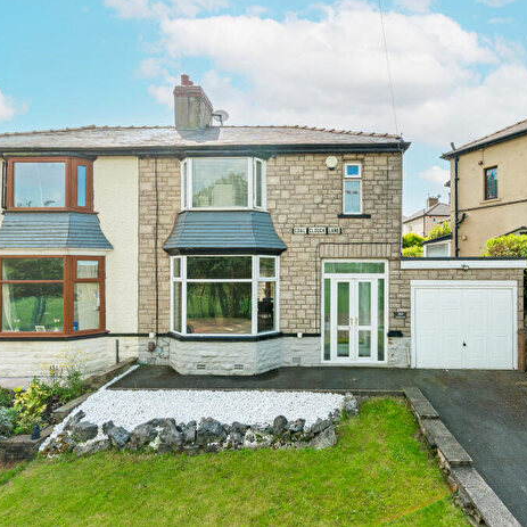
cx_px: 312
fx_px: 310
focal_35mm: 18
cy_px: 262
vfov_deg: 80.7
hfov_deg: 79.9
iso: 320
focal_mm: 14
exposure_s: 1/250
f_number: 10
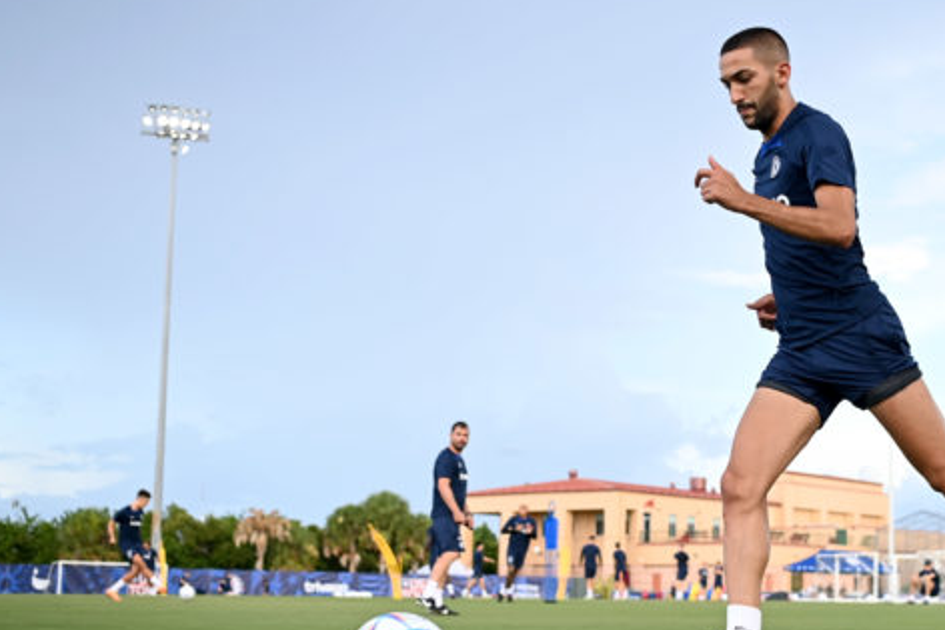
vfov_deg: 25.1
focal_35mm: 54
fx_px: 1418
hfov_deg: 36.7
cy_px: 342
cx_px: 565
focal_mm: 34
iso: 400
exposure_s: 1/1000
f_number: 4
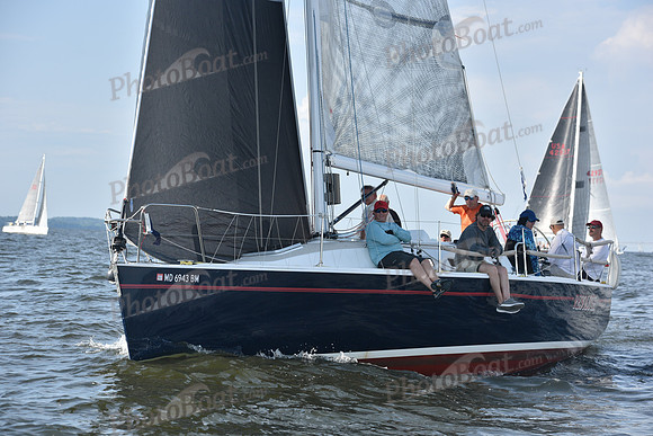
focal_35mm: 110
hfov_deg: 18.6
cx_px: 326
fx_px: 1996
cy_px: 218
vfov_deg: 12.5
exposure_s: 1/1000
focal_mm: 110
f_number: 5.6
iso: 250
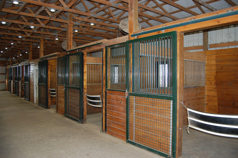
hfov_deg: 67.4
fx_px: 178
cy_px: 79
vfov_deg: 47.8
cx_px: 119
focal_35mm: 27
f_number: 3.5
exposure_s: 1/60
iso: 400
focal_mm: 18
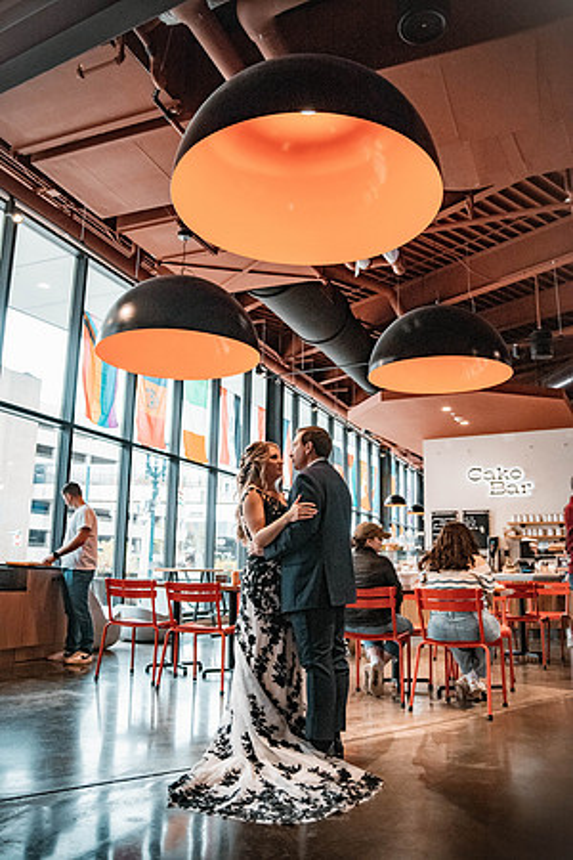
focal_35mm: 28
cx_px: 286
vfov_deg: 65.5
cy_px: 430
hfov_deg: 46.4
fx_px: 668
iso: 5000
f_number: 2.8
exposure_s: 1/2000
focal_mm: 28
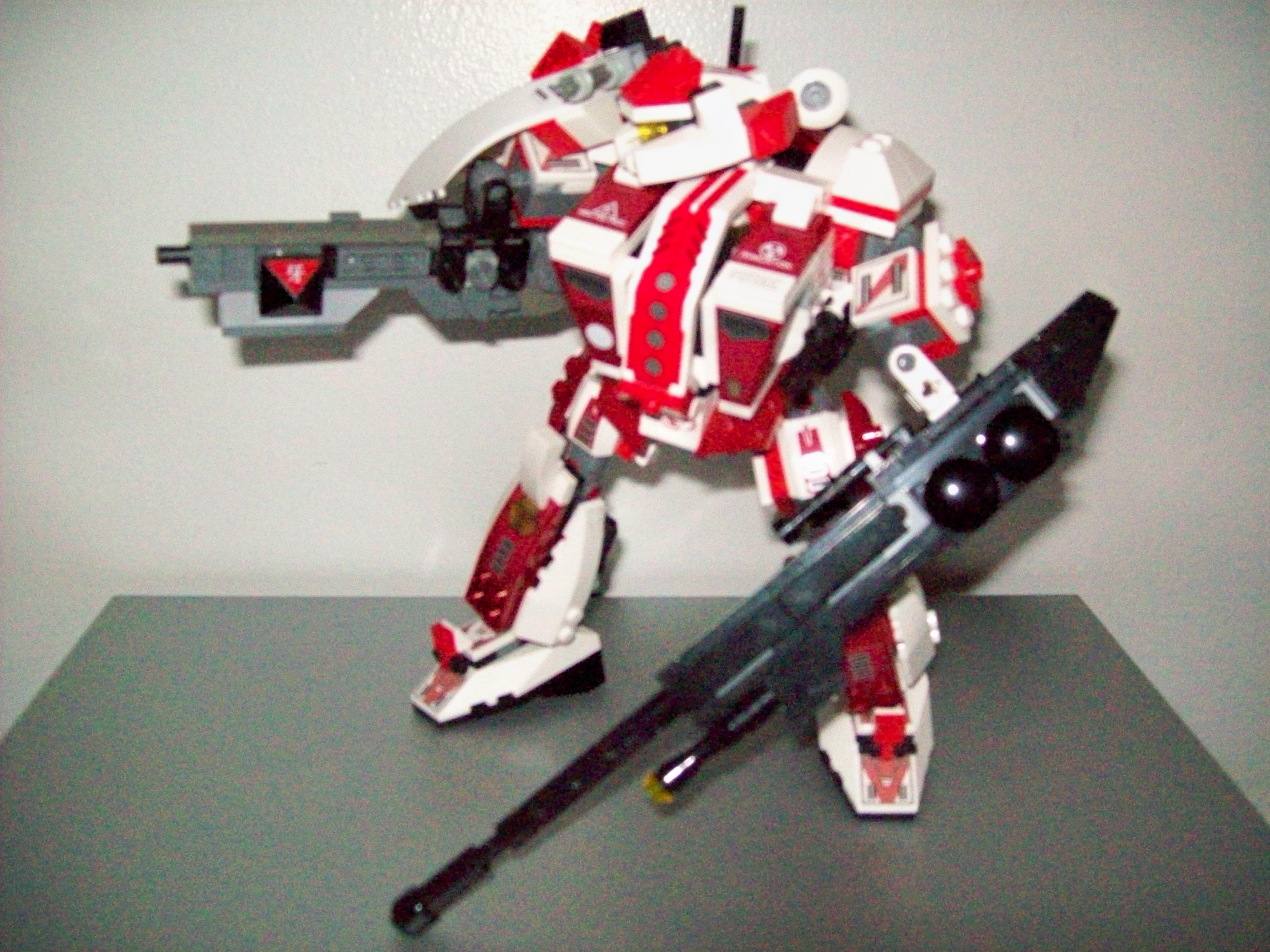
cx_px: 635
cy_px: 476
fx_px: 1321
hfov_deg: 51.4
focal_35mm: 36
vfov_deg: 39.7
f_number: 2.7
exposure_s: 1/64
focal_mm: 6
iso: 800
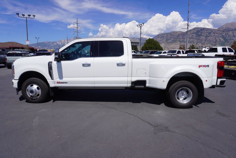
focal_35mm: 24
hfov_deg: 73.7
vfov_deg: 53.2
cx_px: 118
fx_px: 157
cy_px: 79
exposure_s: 1/320
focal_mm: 16
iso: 100
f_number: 10
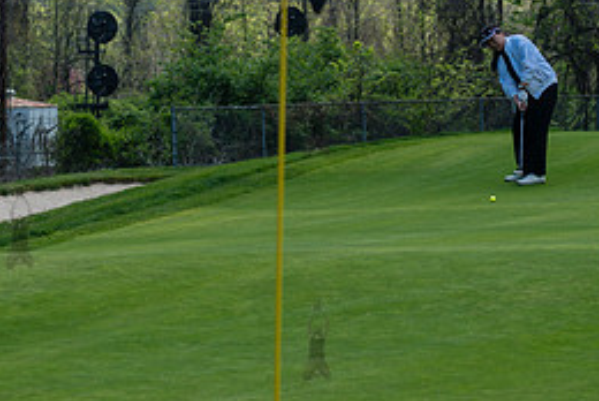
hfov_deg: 10.9
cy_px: 116
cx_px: 316
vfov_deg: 7.3
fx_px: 3148
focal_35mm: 189
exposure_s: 1/500
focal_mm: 80
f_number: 3.5
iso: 100
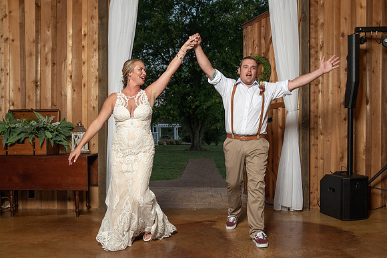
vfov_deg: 38.6
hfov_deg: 55.4
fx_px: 369
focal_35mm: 34
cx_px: 199
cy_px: 138
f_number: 4
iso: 1000
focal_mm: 30
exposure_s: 1/200
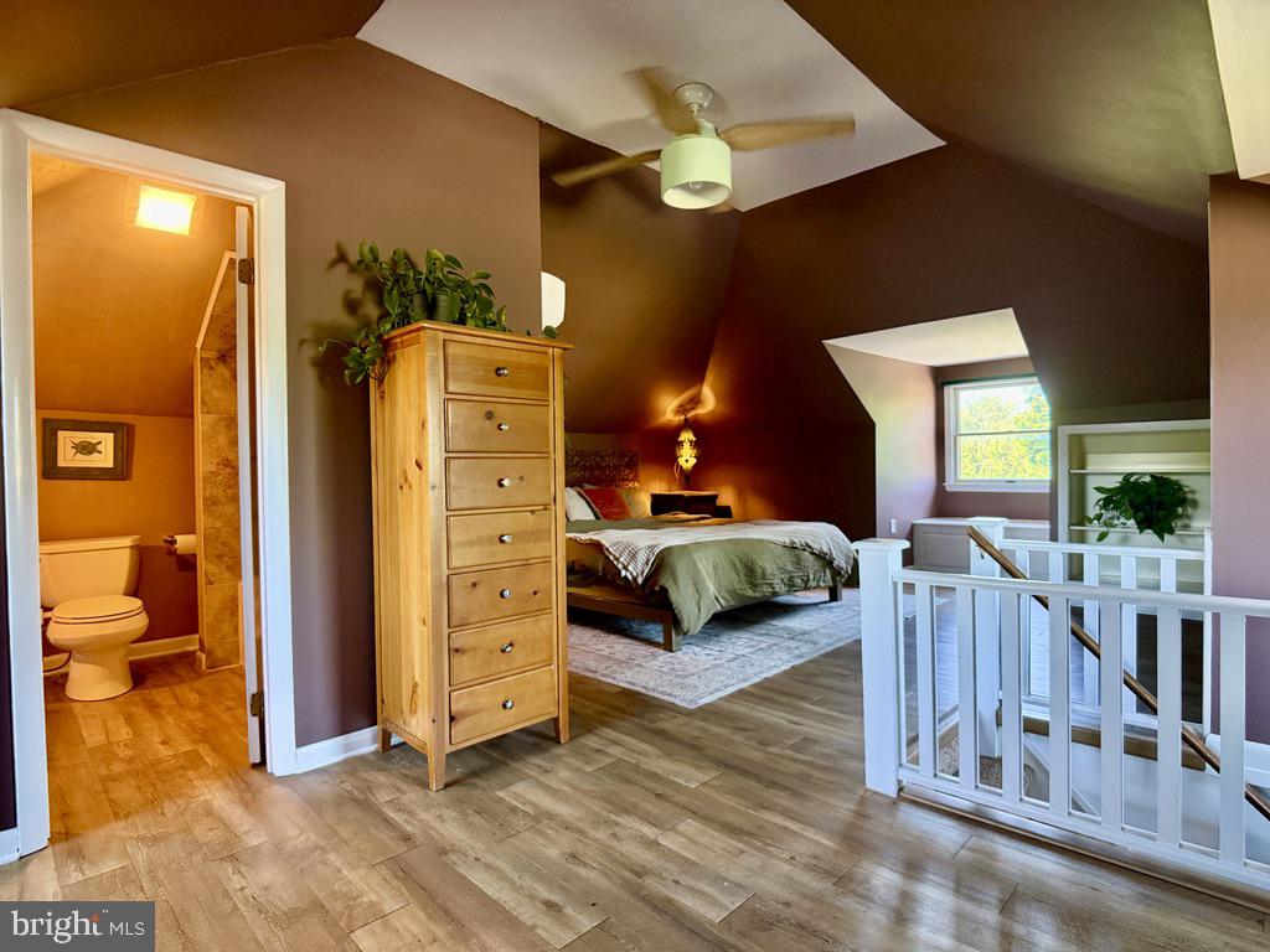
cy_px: 476
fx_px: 881
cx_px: 635
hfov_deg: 71.6
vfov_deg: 56.8
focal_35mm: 24
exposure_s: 1/60
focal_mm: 6.76
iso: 500
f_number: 1.78
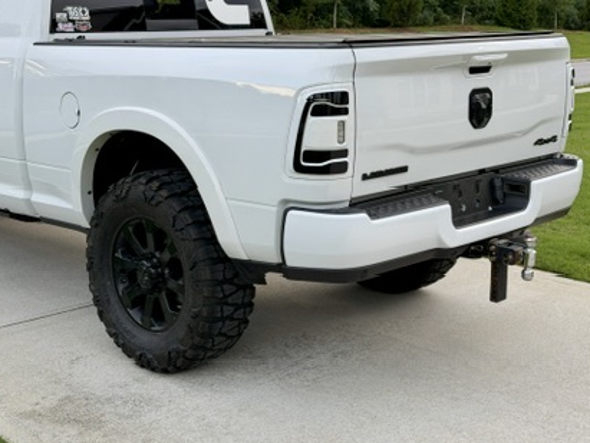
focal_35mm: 56
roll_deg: -0.4
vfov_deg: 26.1
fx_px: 955
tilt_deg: -12.0
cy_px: 189
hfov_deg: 34.3
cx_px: 290
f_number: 1.78
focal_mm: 6.76
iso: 64
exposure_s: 1/304
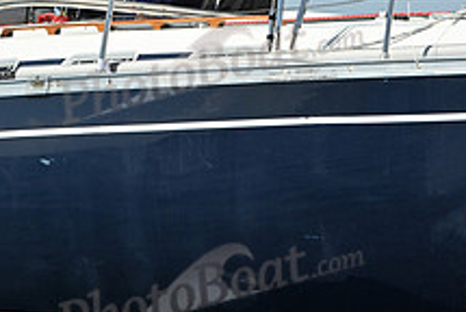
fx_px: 6287
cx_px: -52
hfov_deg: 4.2
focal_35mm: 485
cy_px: -14
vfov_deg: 2.8
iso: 320
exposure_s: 1/1000
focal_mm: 180
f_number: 10
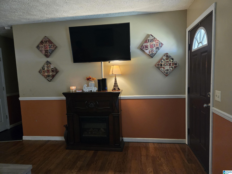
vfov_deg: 58.9
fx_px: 154
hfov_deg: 73.9
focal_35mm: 23
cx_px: 116
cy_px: 87
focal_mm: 5.4
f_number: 1.8
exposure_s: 1/60
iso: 800
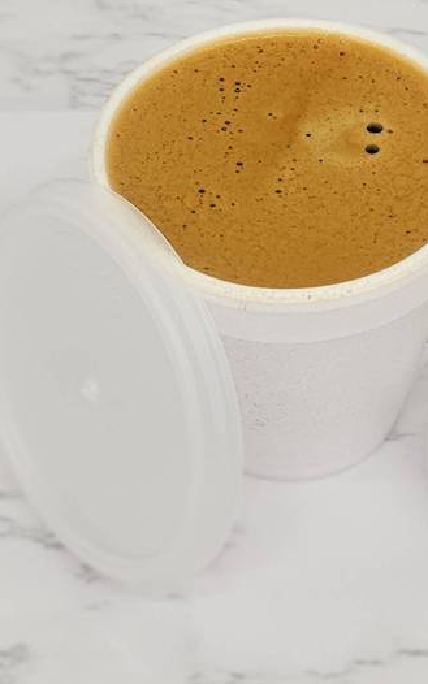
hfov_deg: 36.6
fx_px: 634
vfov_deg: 56.5
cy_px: 296
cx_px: 312
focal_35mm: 34
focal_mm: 5.4
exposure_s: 1/120
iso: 32
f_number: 1.8
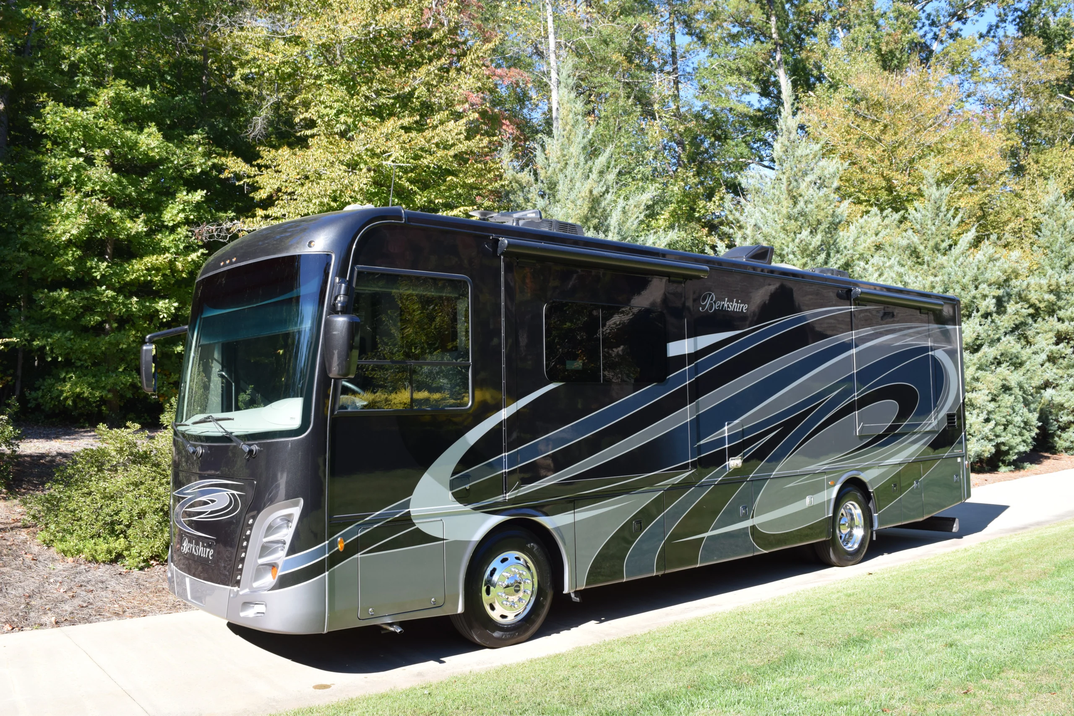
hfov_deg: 61.9
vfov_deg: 43.6
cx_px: 537
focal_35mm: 30
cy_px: 358
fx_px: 895
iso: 320
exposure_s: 1/250
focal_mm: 20
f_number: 8
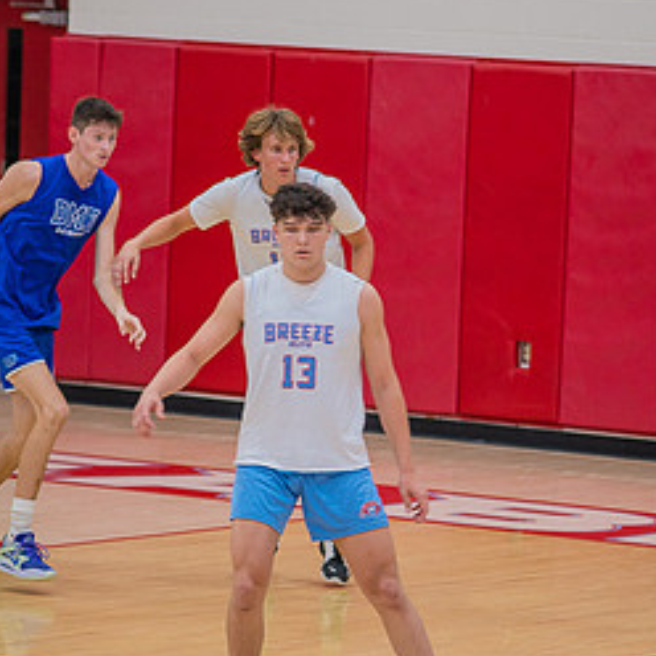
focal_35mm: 293
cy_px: 410
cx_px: 361
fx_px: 6282
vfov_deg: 6.0
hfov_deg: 6.0
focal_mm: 190
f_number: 5.3
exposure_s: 1/250
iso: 1000
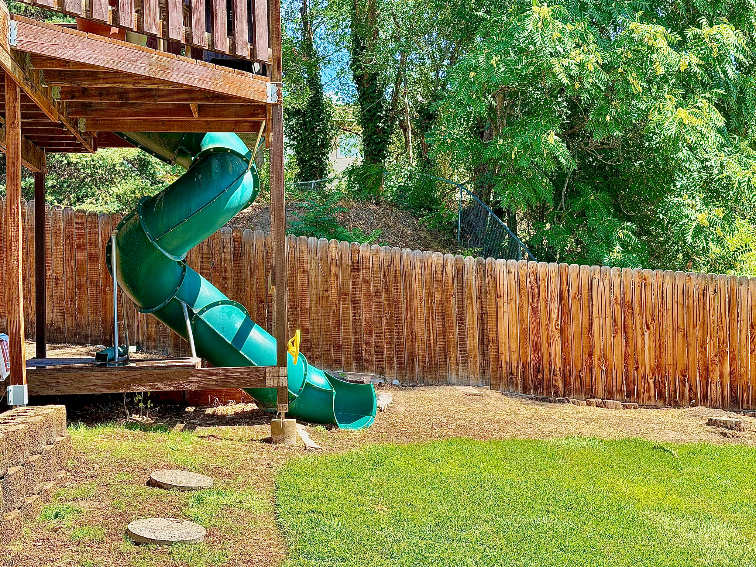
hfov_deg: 39.7
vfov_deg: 30.3
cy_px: 284
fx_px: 1048
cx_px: 378
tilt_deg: +1.6
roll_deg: +0.8
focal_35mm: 48
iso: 100
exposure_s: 1/1000
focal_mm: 6.76
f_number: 1.78
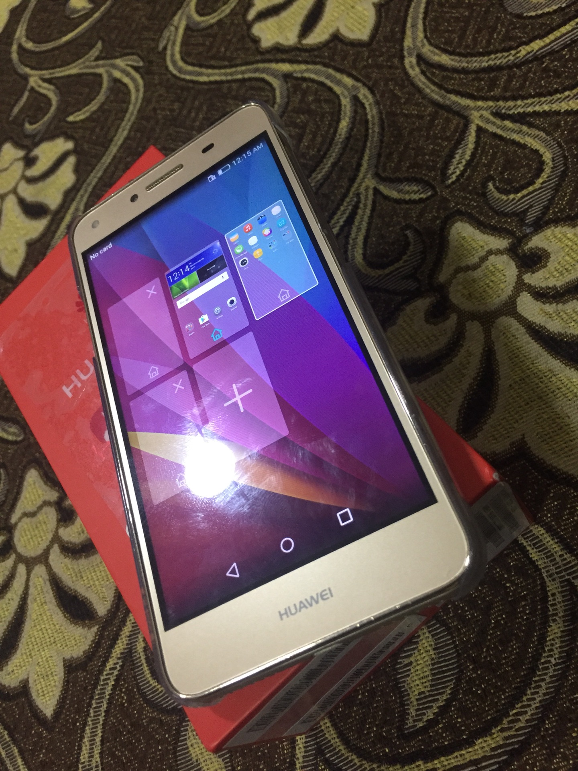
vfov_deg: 61.7
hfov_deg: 48.2
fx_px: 646
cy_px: 386
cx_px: 289
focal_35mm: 29
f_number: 2.2
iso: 250
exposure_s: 1/25
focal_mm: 4.15
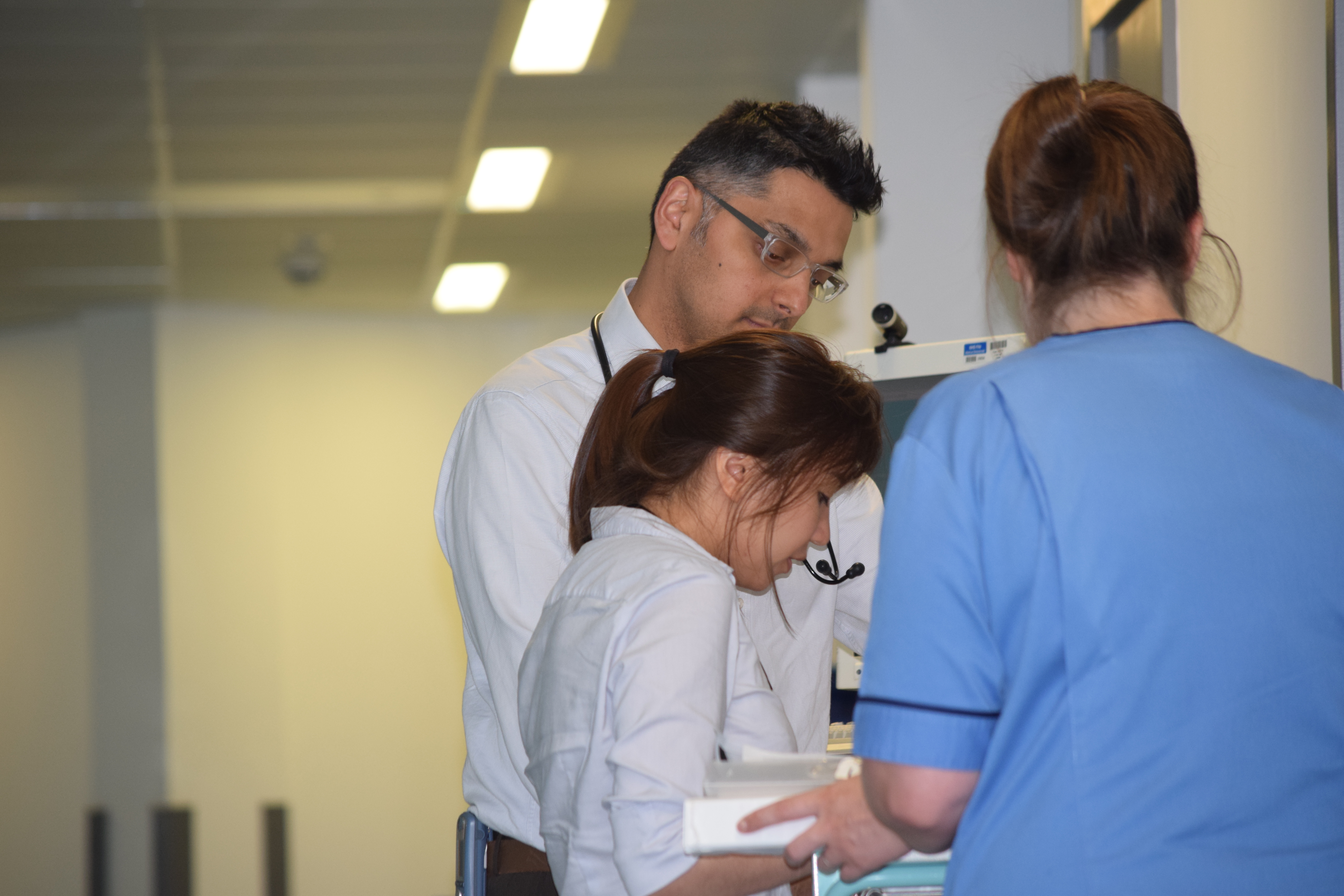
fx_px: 8679
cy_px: 448
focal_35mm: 232
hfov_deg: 8.9
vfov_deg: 5.9
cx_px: 672
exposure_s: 1/125
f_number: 5.6
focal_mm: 155
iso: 800
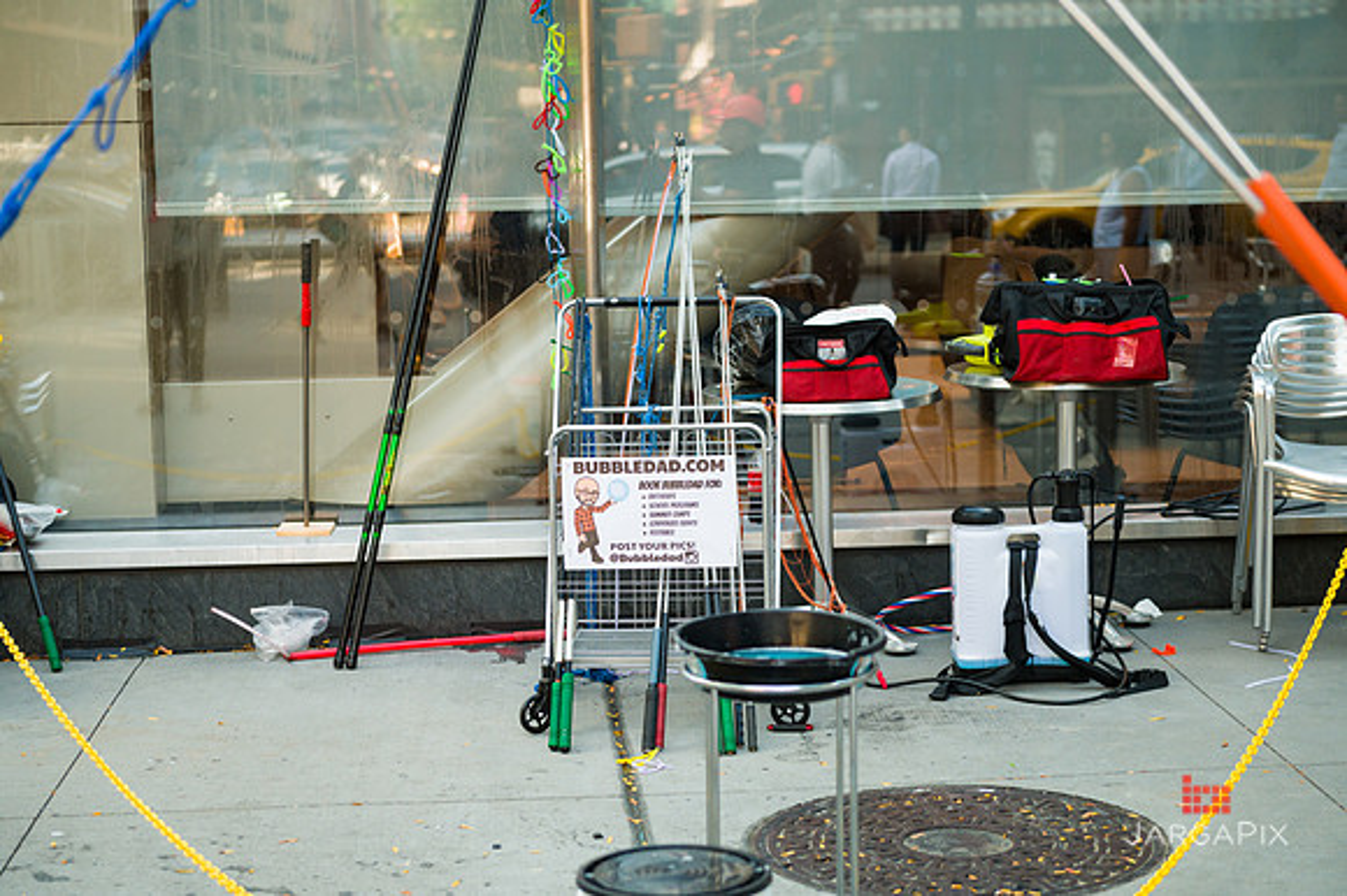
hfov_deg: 28.9
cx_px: 674
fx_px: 2618
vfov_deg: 19.4
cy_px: 448
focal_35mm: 70
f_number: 3.2
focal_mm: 70
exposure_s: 1/1000
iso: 800
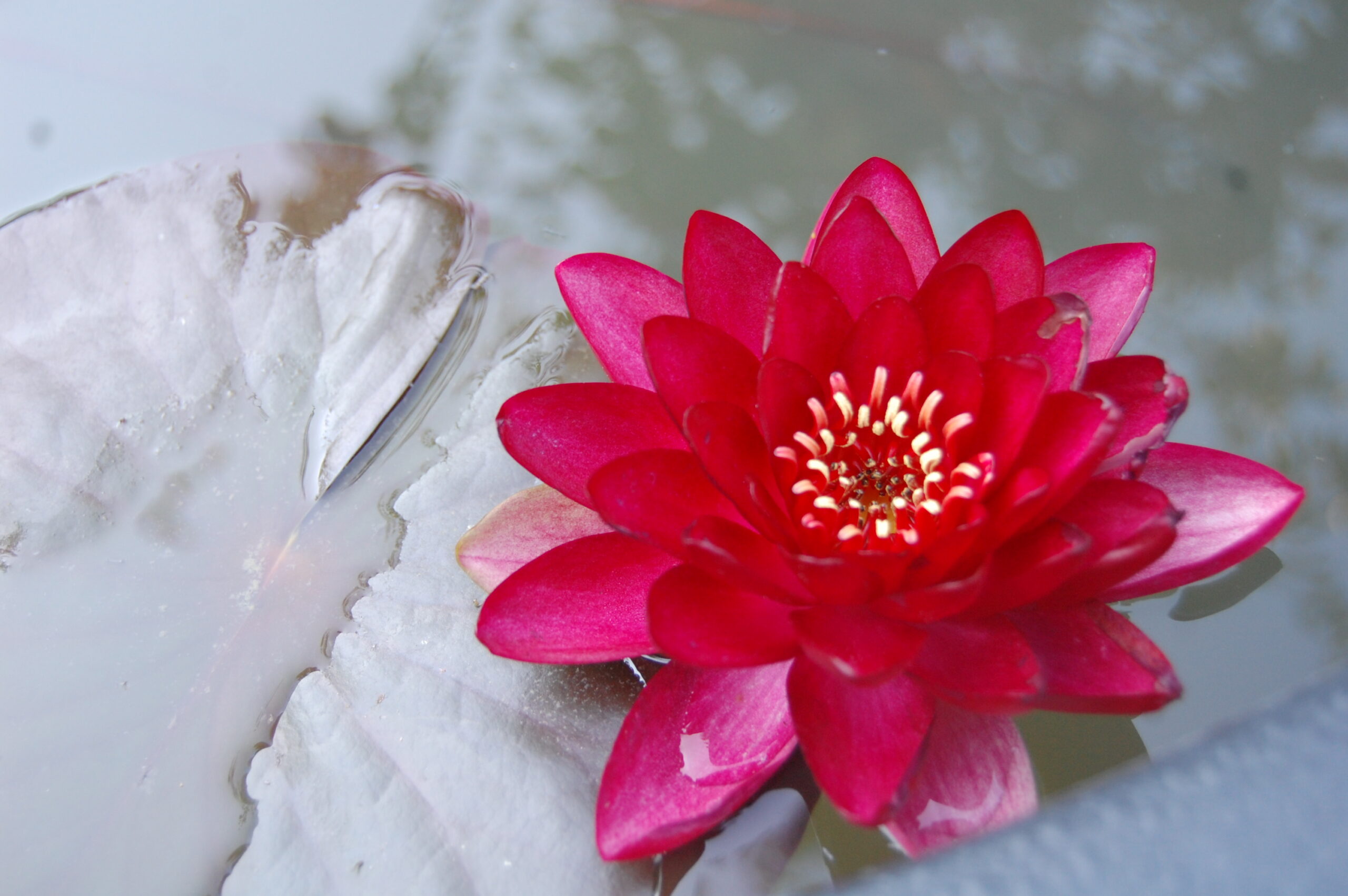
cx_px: 674
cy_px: 448
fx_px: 1908
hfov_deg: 38.9
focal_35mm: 51
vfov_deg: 26.4
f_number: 4.5
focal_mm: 34
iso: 800
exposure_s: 1/125
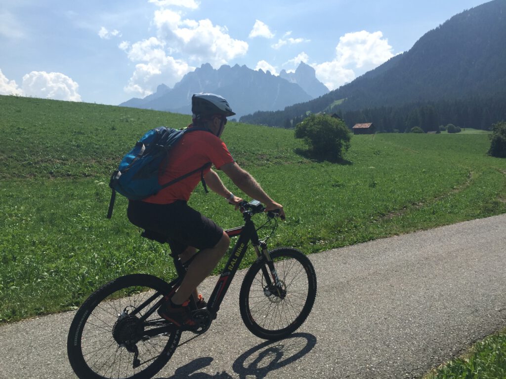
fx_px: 424
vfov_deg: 48.2
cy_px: 190
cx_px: 253
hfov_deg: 61.7
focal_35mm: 29
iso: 32
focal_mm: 4.15
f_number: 2.2
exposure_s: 1/3968
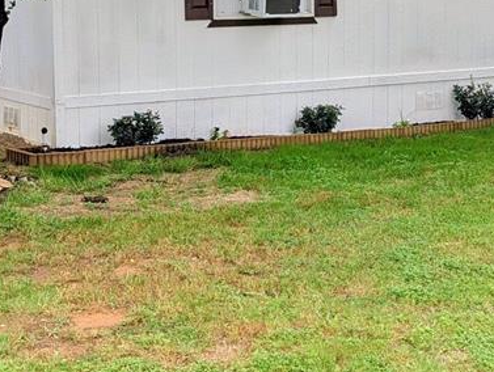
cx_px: 341
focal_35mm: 65
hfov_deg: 29.5
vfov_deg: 21.1
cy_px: -71
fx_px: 929
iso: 38
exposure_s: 1/472
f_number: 1.85
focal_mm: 6.81
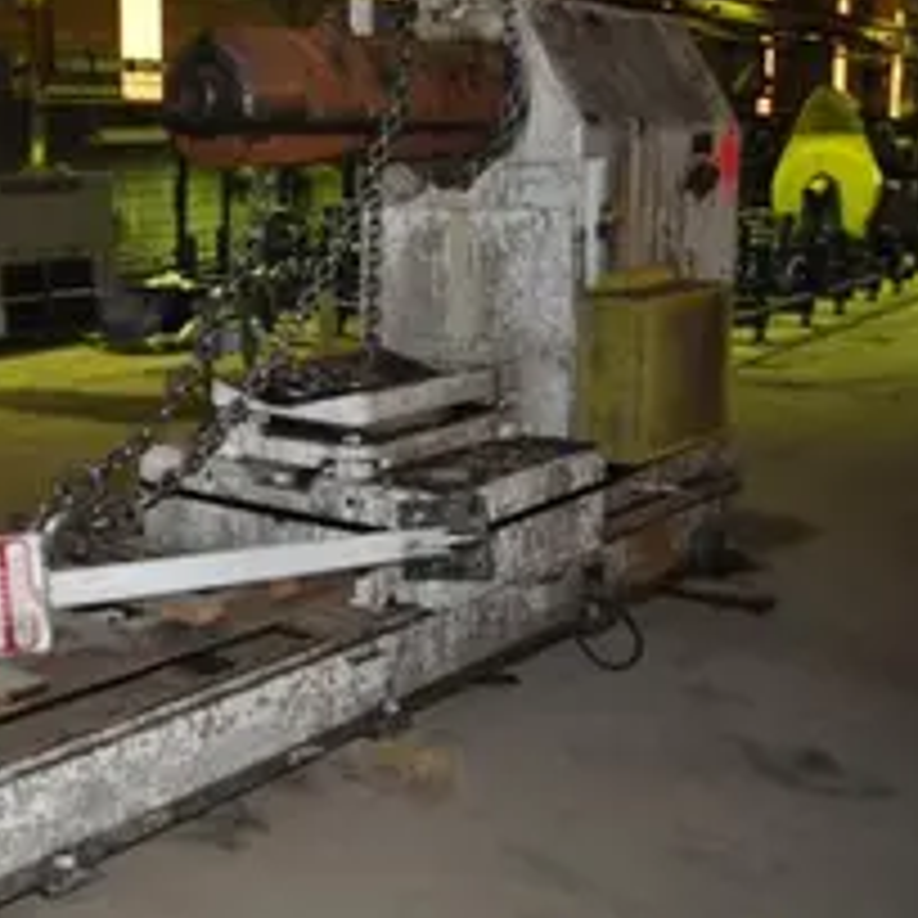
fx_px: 1350
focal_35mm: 45
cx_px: 54
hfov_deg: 34.9
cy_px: 446
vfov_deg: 37.5
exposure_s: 1/60
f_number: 3.5
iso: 800
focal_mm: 18
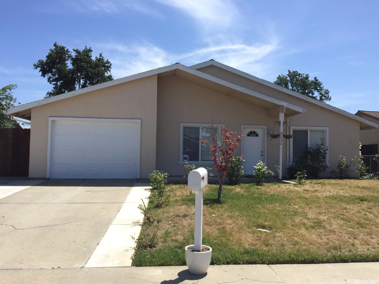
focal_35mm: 29
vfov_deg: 48.2
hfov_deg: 61.7
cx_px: 190
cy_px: 142
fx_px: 317
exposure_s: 1/1276
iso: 32
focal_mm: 4.15
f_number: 2.2
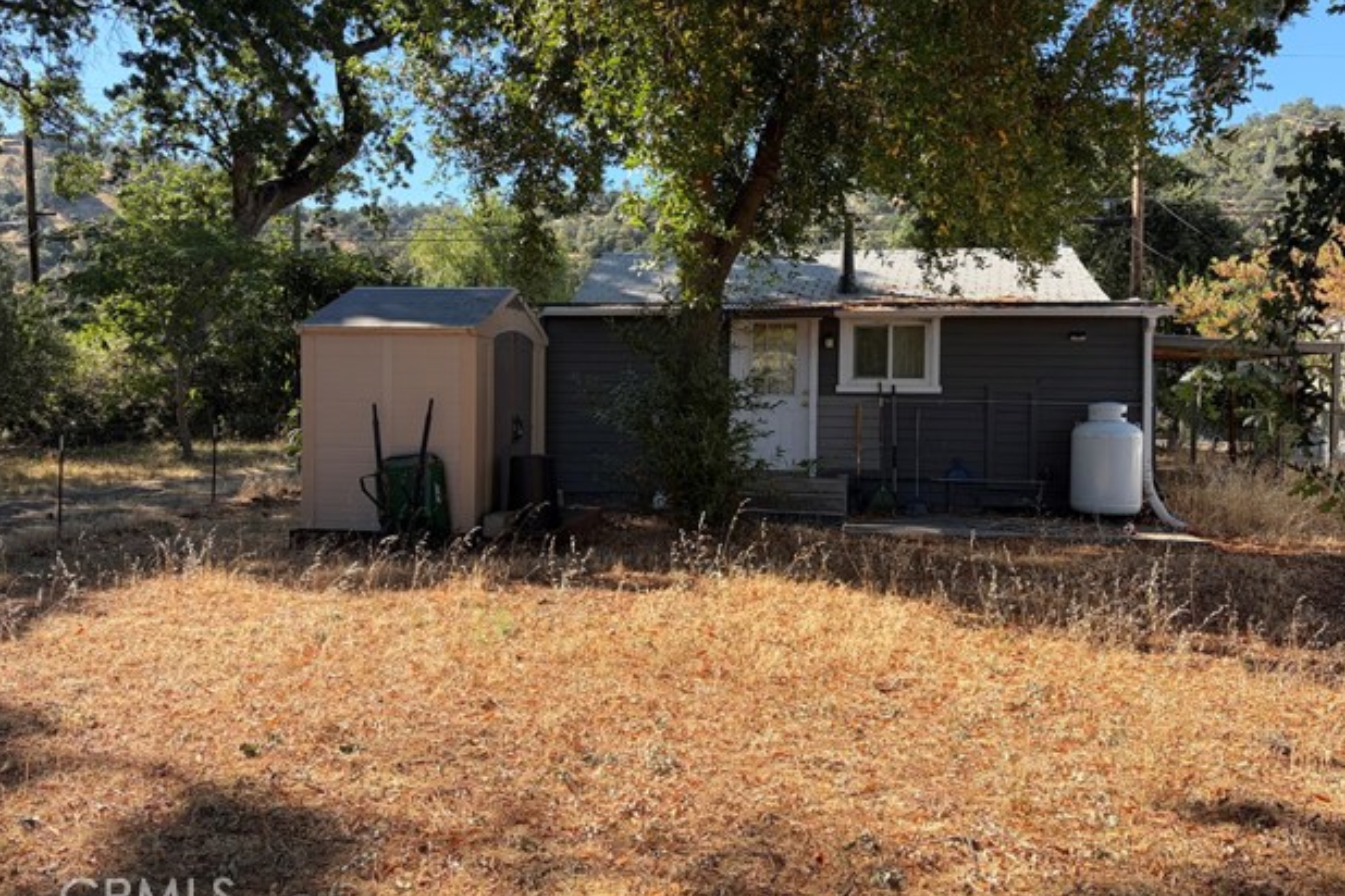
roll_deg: -0.7
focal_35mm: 28
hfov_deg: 65.5
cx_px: 688
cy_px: 407
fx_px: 1046
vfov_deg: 46.3
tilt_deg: -1.0
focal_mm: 5.96
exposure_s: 1/1064
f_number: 1.6
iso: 50
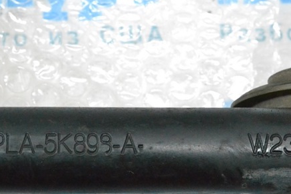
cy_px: 116
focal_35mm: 121
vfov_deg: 11.3
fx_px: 975
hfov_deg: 17.0
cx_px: 145
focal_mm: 55
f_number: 11
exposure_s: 1/160
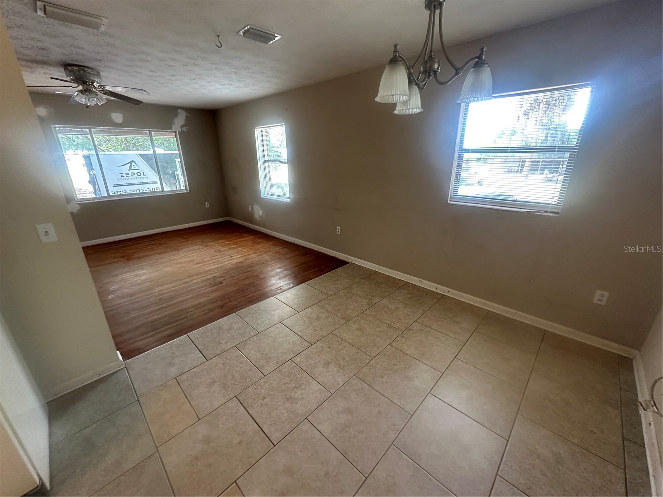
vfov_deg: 85.7
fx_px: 268
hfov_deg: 102.1
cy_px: 248
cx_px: 332
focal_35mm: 14
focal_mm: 2.22
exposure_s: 1/91
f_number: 2.2
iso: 320
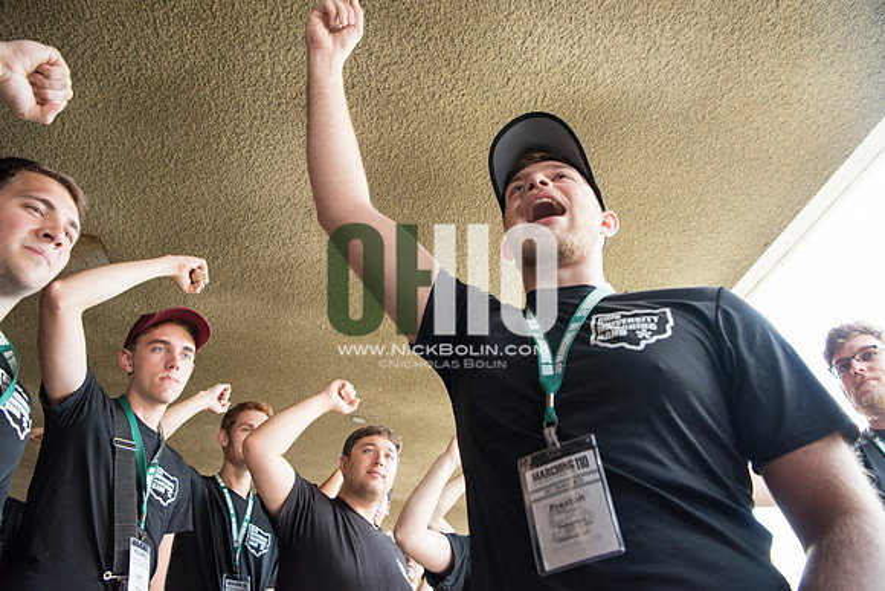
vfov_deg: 53.2
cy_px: 296
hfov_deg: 73.7
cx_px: 442
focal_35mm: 24
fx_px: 590
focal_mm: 24
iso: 2500
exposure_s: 1/320
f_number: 5
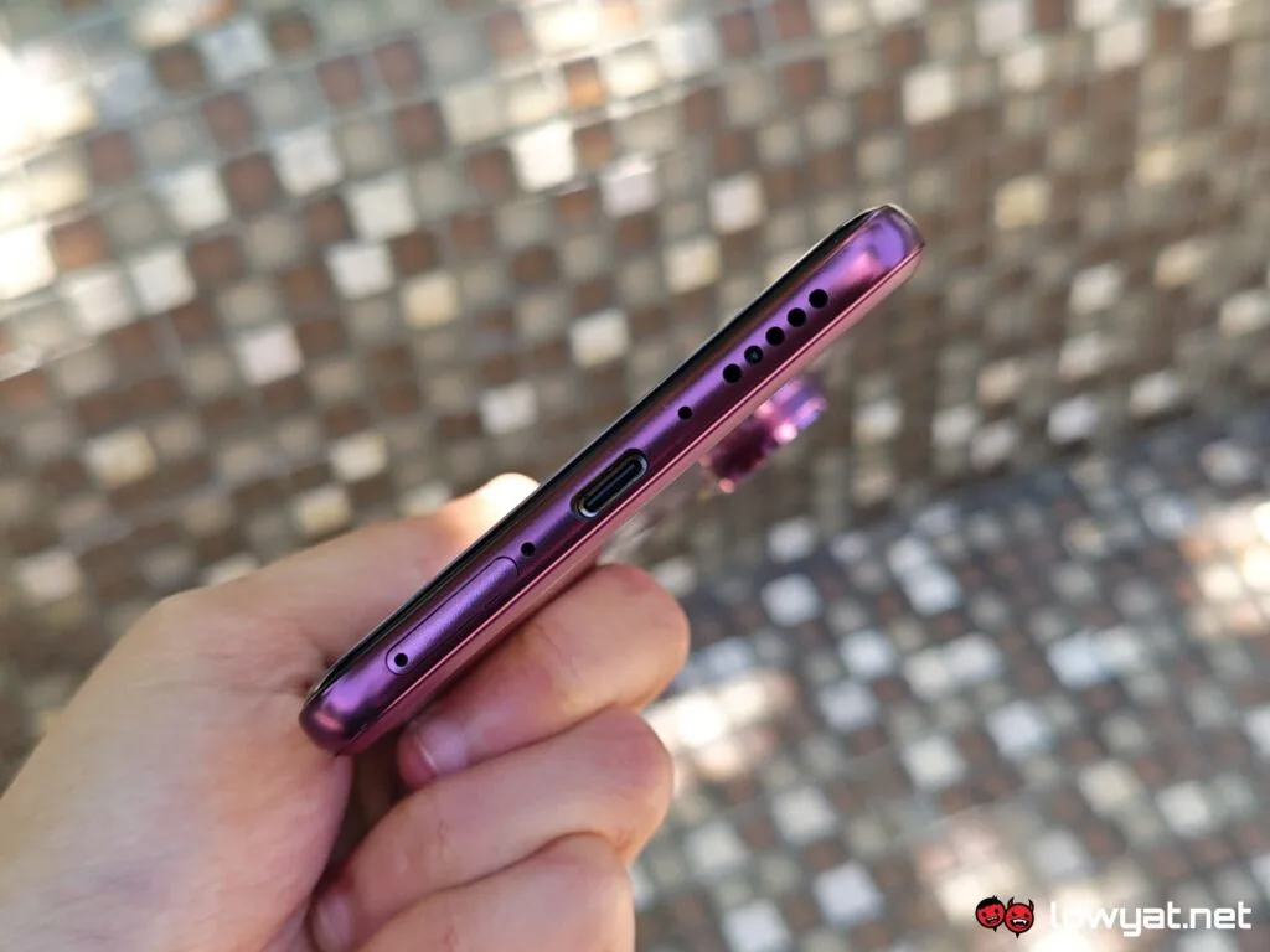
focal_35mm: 46
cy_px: 476
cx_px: 635
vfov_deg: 31.5
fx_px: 1688
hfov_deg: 41.2
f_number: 1.6
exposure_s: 1/390
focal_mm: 5.4
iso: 50
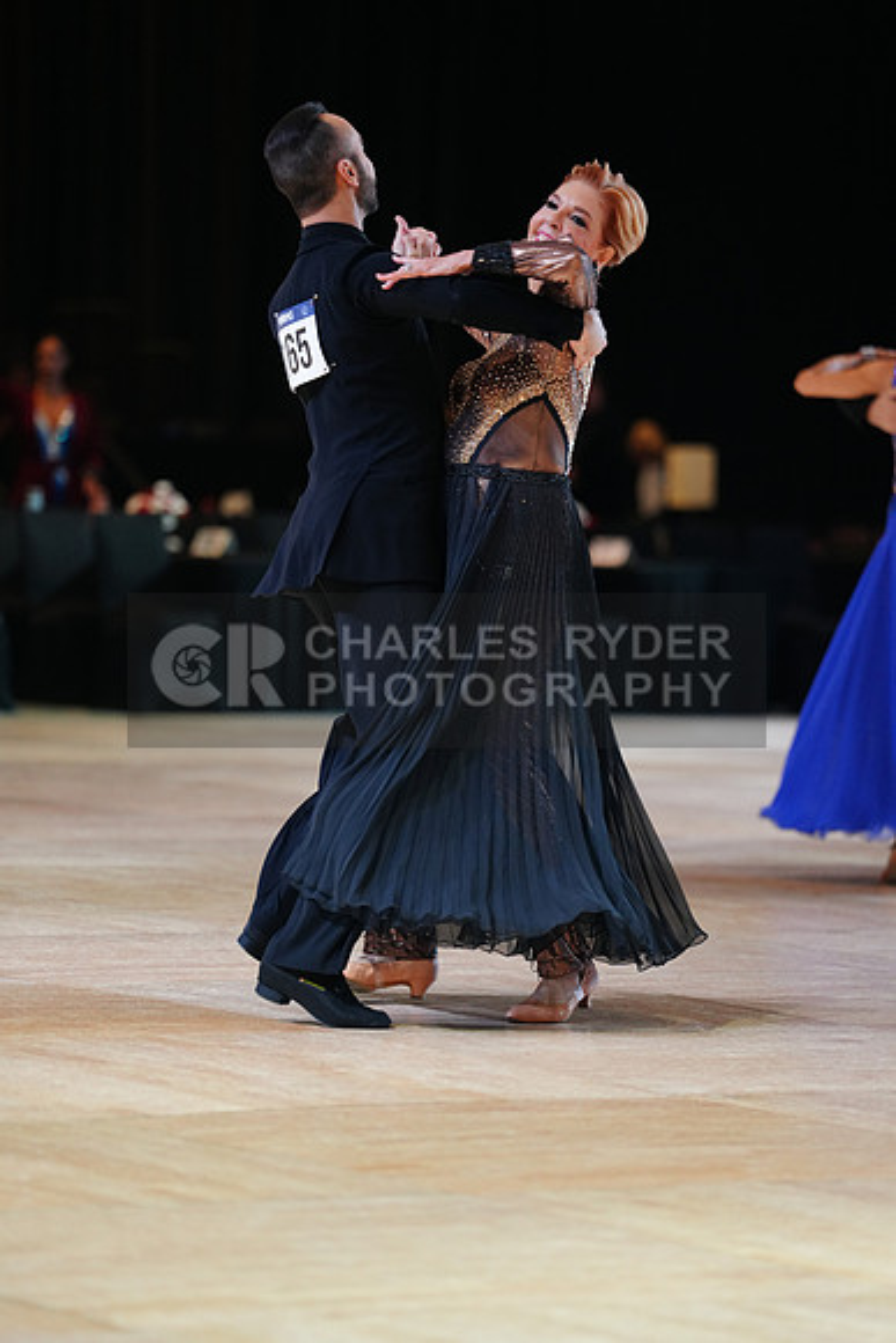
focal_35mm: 170
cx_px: 448
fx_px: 6342
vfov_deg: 12.1
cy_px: 672
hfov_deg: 8.1
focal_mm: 170
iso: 2000
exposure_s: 1/400
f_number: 2.8
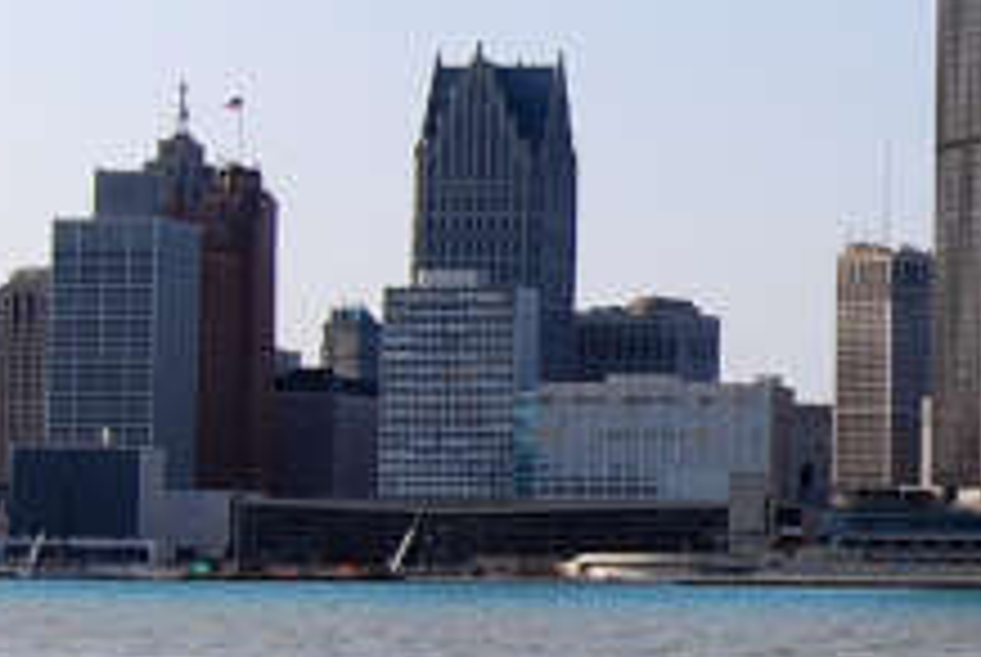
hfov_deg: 20.7
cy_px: 320
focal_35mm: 95
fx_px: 2592
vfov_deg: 14.4
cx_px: 981
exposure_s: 1/320
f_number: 9
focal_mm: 18
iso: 100
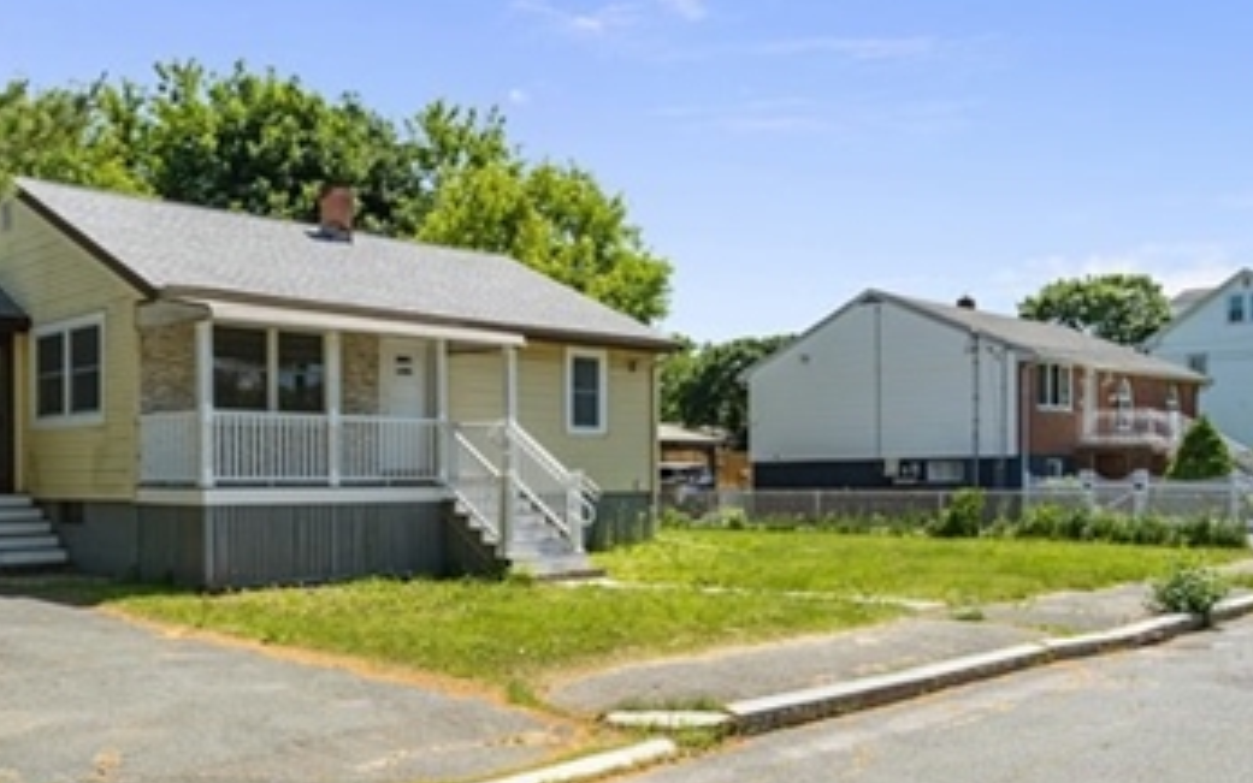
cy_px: 496
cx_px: 410
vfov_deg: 35.1
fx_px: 1230
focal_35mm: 36
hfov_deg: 52.9
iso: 160
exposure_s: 1/1600
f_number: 5.6
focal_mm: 24
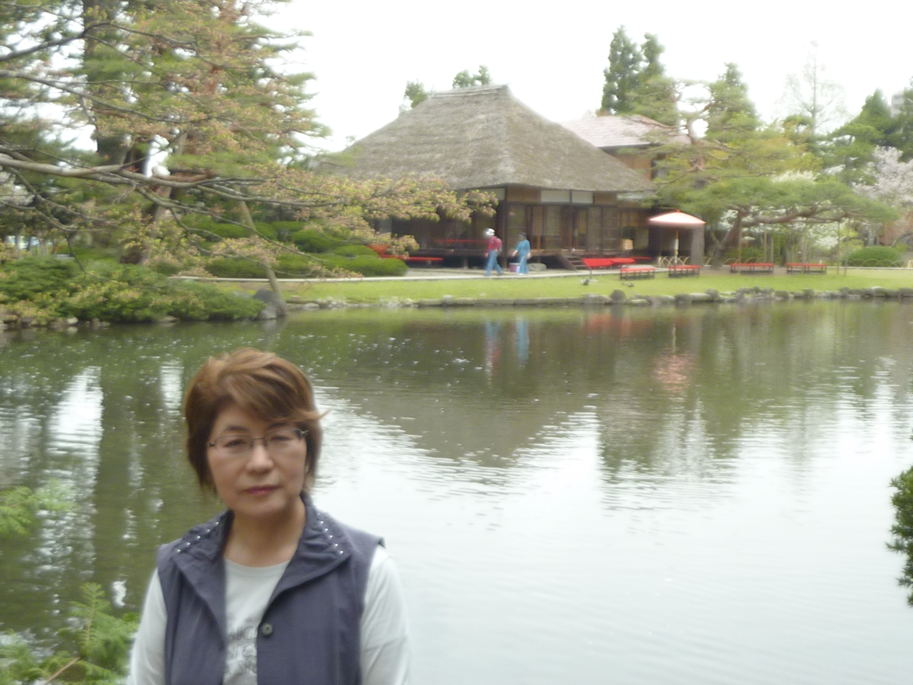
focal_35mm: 48
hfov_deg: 39.7
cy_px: 342
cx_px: 456
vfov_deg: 30.3
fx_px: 1266
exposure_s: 1/40
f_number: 3.3
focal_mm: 4.4
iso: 80
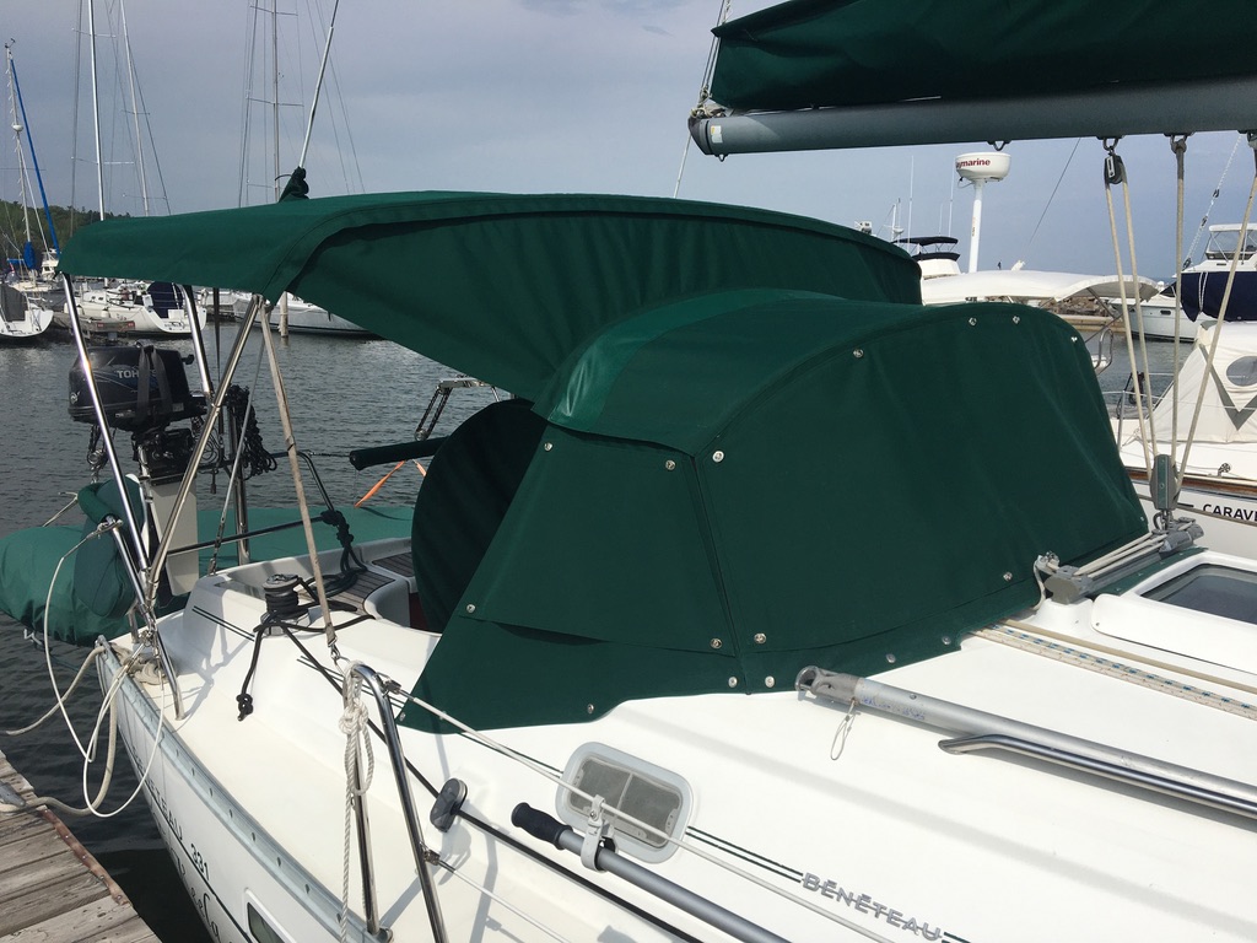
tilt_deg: -9.5
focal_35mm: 29
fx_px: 1053
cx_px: 628
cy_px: 472
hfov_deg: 61.7
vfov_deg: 48.2
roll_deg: -1.4
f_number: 2.2
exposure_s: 1/4274
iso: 25
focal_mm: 4.15
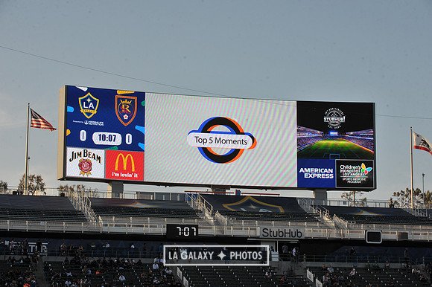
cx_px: 216
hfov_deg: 20.8
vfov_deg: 13.9
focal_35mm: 98
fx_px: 1175
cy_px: 144
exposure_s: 1/500
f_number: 11
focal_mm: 98
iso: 400
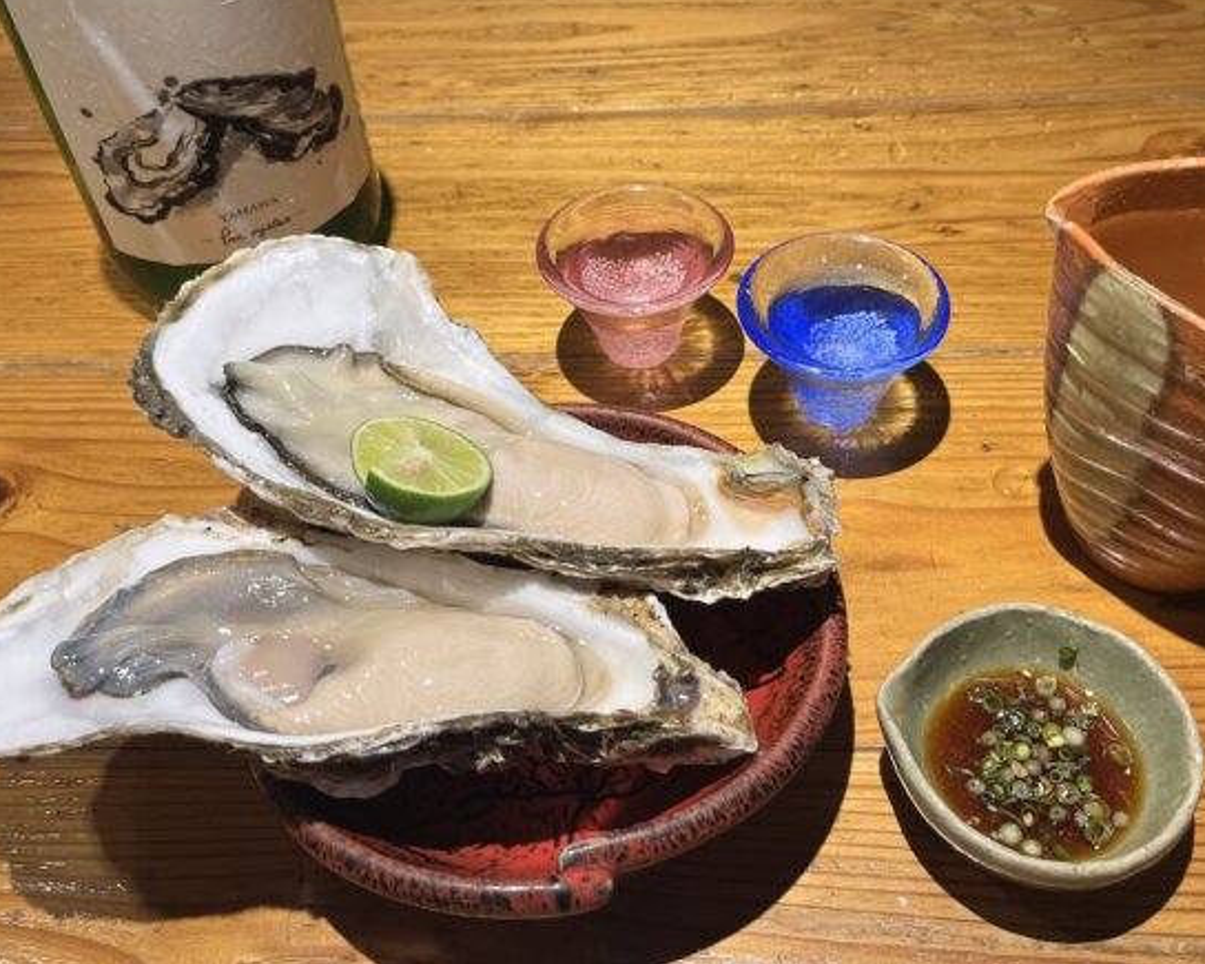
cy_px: 384
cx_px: 645
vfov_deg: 42.0
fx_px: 1248
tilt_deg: -47.4
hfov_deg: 51.5
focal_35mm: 35
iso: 125
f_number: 1.6
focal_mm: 5.1
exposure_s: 1/100
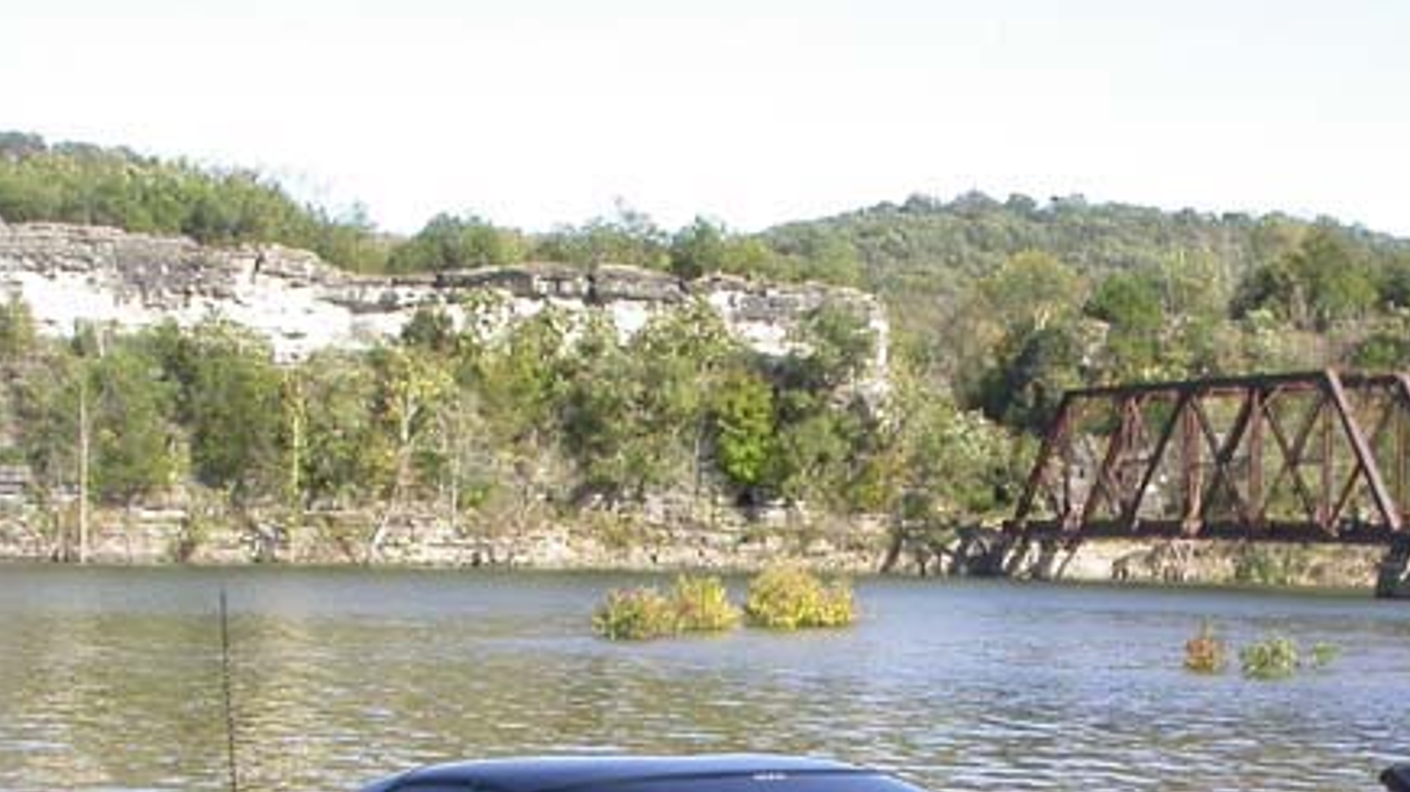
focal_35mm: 76
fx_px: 2841
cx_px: 902
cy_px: 886
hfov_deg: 27.8
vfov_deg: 15.4
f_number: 6
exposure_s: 1/183
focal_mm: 7.85
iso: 100
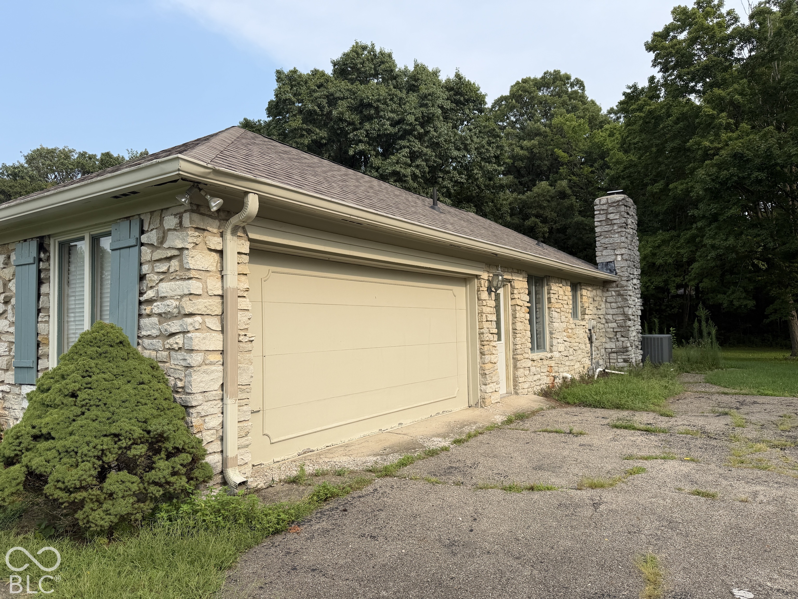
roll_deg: +1.0
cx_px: 399
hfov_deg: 71.6
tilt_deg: +2.6
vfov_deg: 56.8
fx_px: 553
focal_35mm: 24
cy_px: 300
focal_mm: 6.76
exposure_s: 1/2703
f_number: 1.78
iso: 80
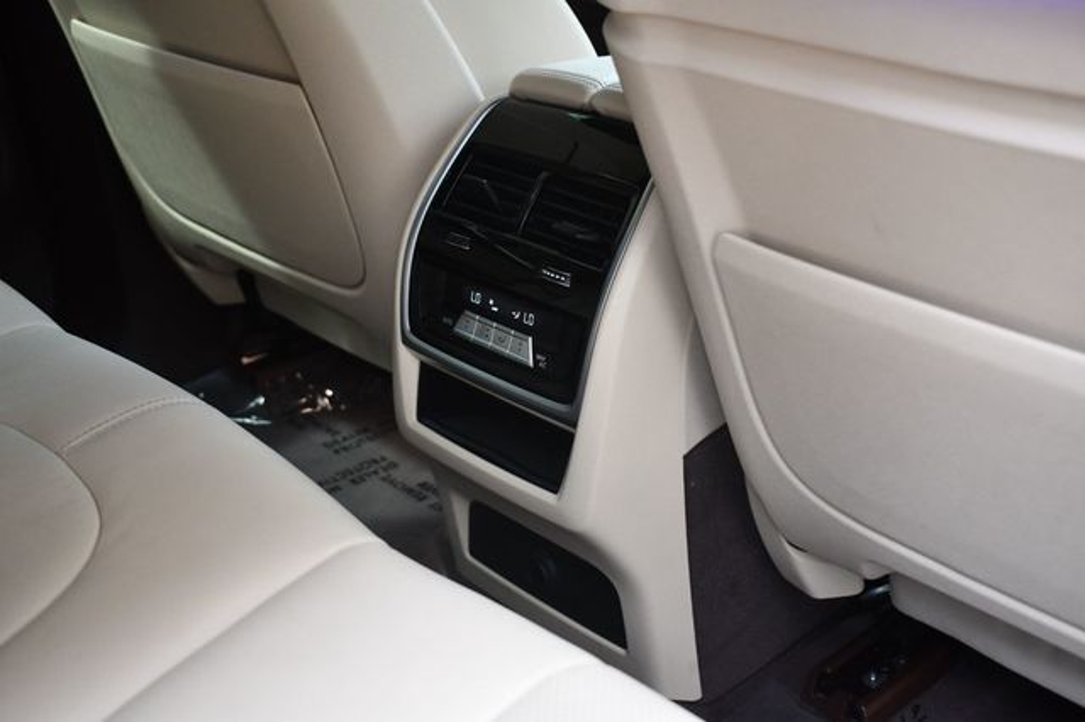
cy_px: 361
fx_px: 1386
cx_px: 542
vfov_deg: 29.2
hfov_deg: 42.8
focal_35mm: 46
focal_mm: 31
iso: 1000
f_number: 4.2
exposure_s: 1/125
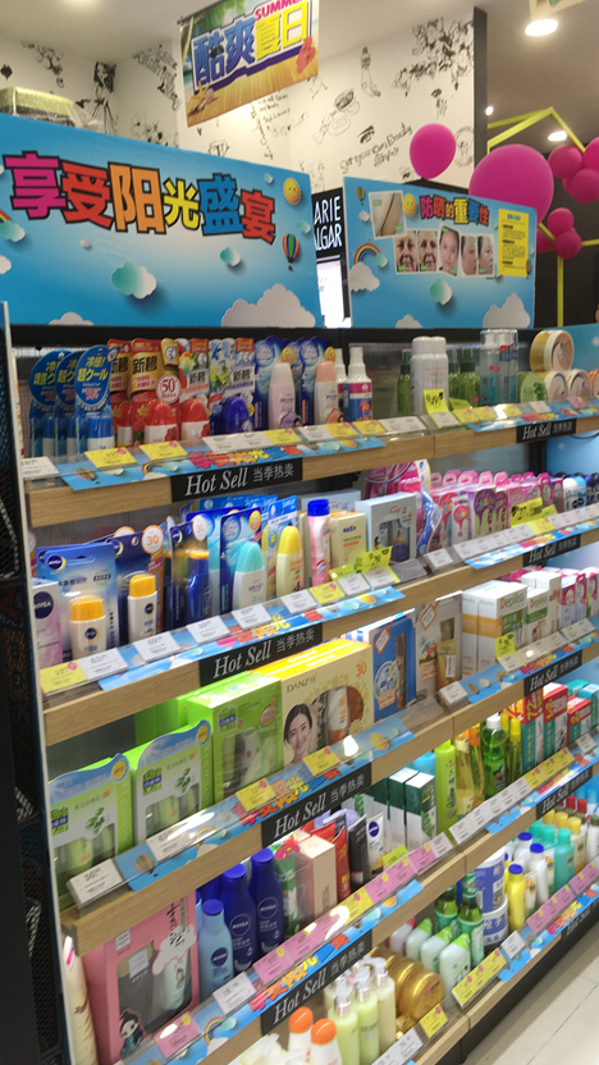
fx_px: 904
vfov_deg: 61.0
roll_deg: +2.0
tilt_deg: -5.4
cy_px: 529
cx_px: 278
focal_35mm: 32
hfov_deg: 36.7
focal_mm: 4.15
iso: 25
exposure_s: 1/50
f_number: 2.2
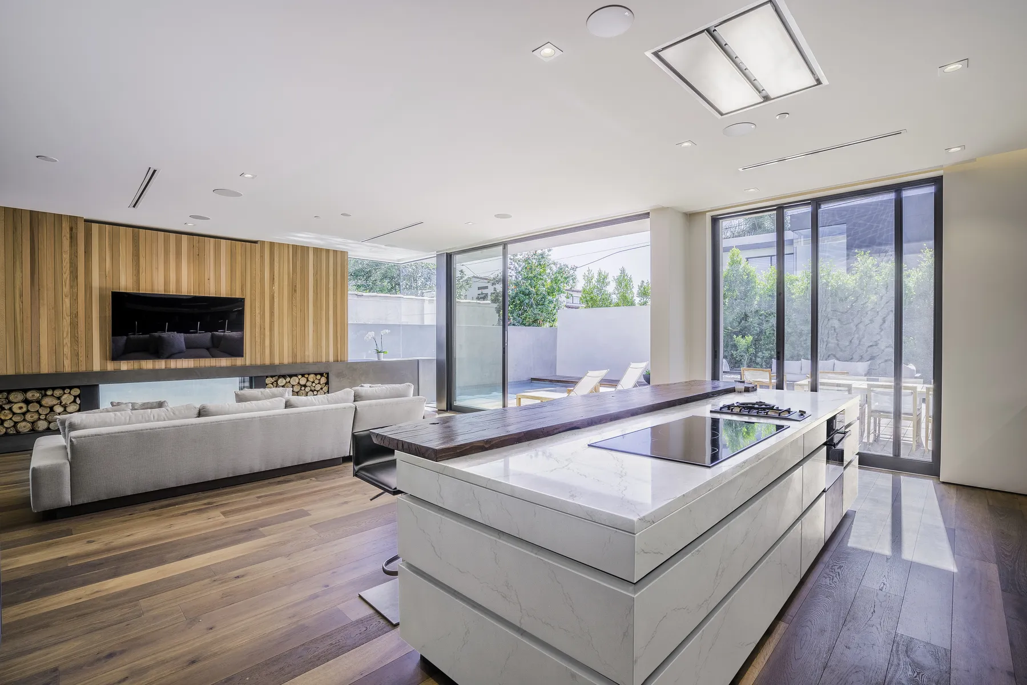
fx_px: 456
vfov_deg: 73.8
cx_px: 514
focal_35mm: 16
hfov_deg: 96.7
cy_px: 342
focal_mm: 16
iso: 125
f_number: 13
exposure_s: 1/80
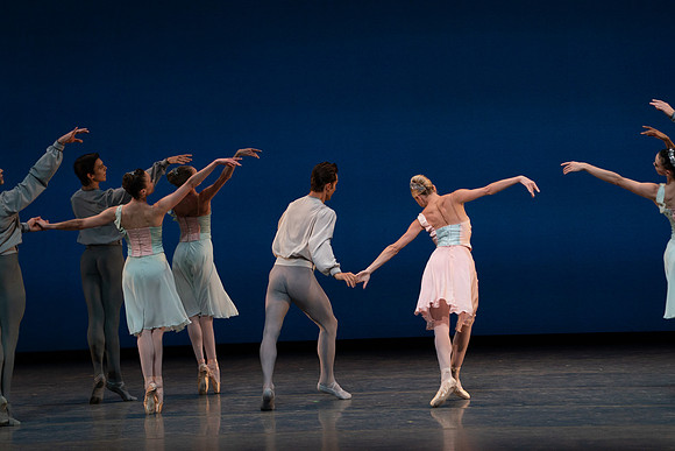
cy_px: 226
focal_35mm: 200
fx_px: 3751
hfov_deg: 10.3
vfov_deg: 6.9
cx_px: 338
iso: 3200
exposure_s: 1/500
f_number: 8
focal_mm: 200
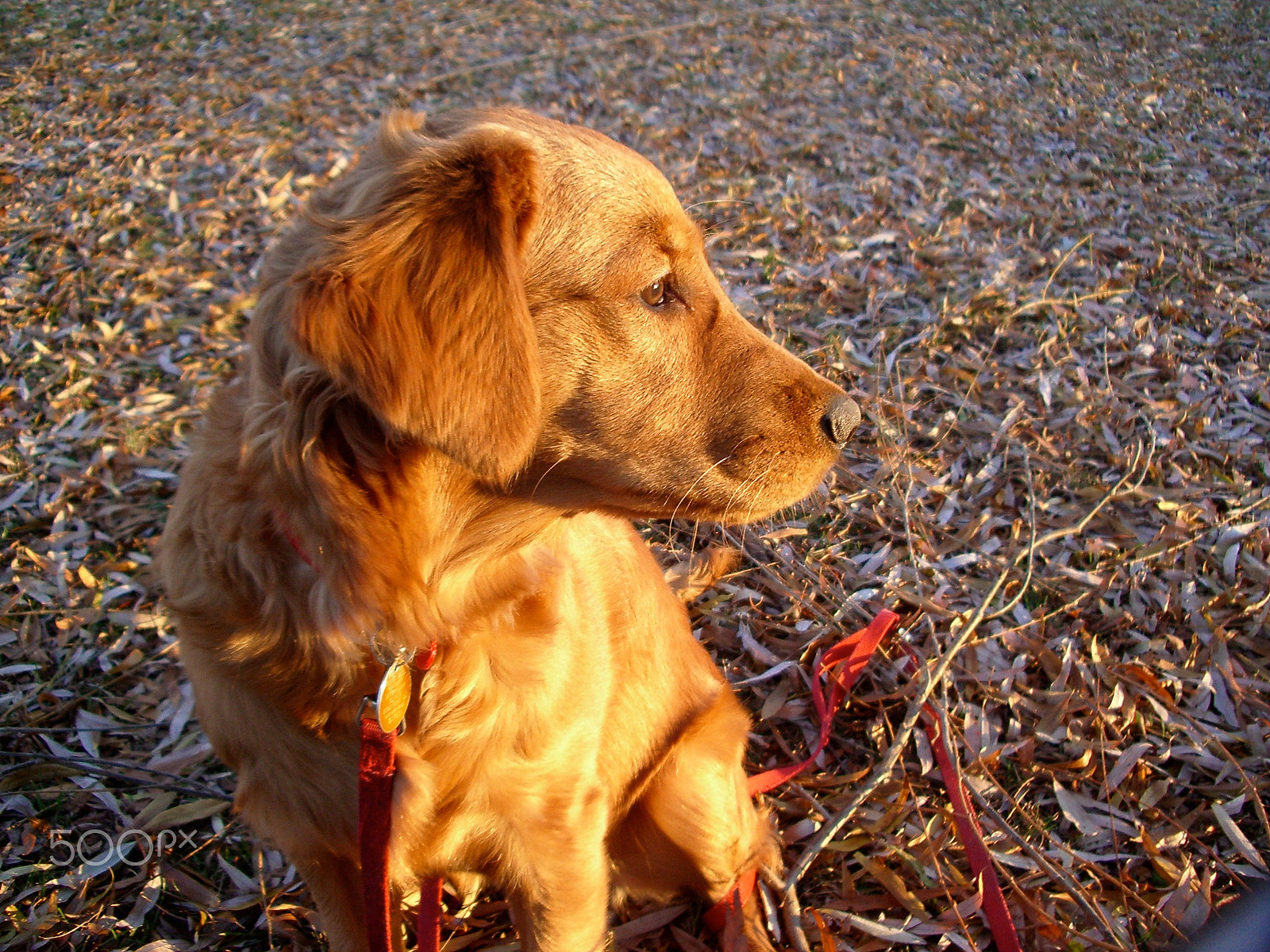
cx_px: 635
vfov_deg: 40.7
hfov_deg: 52.6
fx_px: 1284
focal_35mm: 35
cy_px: 476
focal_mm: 5.8
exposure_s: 1/80
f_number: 2.6
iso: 100
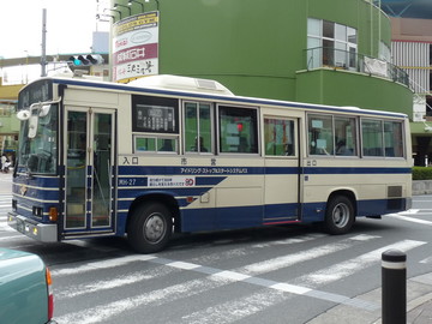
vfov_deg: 36.8
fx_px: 487
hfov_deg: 47.9
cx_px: 216
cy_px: 162
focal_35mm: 39
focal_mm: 4.8
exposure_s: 1/160
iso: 160
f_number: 4.5
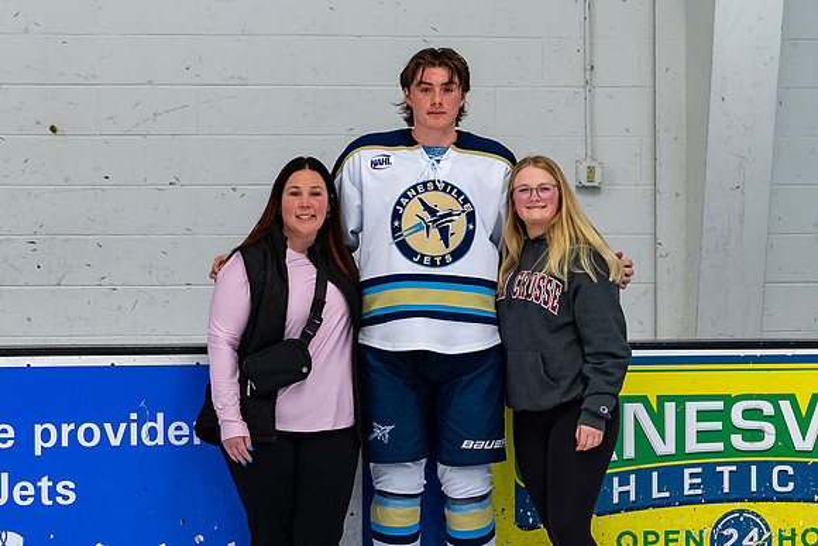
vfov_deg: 12.0
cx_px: 439
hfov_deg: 17.9
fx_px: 2604
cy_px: 266
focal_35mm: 115
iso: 800
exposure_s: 1/250
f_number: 4
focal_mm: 52
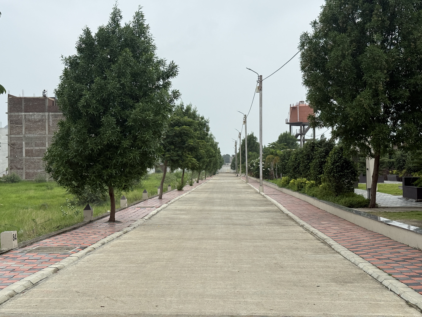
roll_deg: +0.2
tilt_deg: +1.0
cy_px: 158
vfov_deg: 30.3
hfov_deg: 39.7
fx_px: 585
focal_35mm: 48
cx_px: 211
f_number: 1.78
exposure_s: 1/4329
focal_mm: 6.76
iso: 80
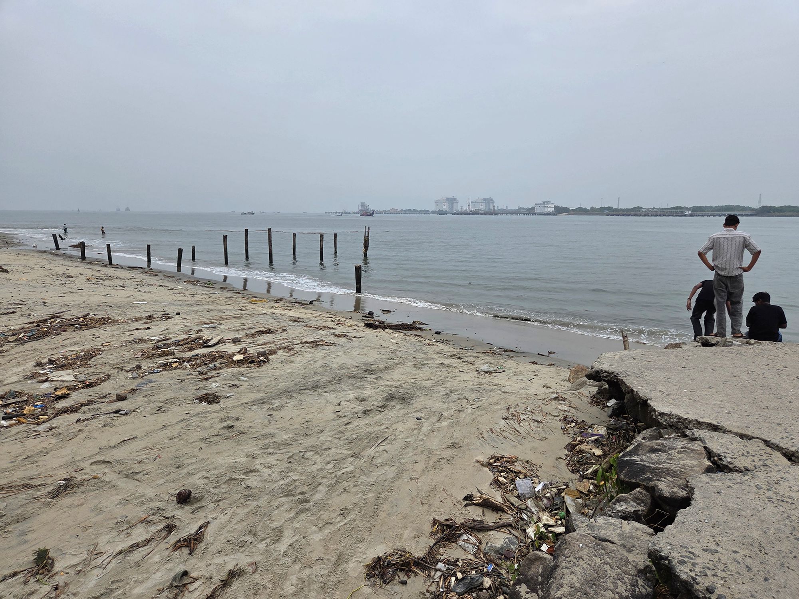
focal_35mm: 23
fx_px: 531
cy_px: 300
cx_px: 400
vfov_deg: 58.9
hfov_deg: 73.9
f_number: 1.8
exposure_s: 1/6034
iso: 80
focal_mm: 5.4
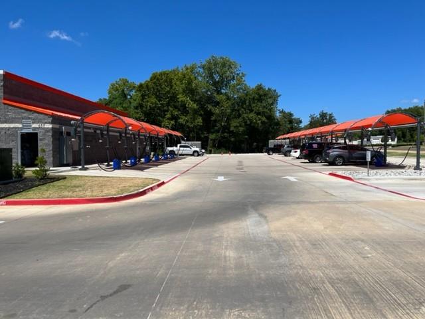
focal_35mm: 26
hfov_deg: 67.3
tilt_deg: -2.7
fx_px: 319
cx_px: 212
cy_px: 160
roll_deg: +0.1
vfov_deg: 53.1
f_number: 1.6
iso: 50
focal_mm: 5.1
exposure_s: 1/4484
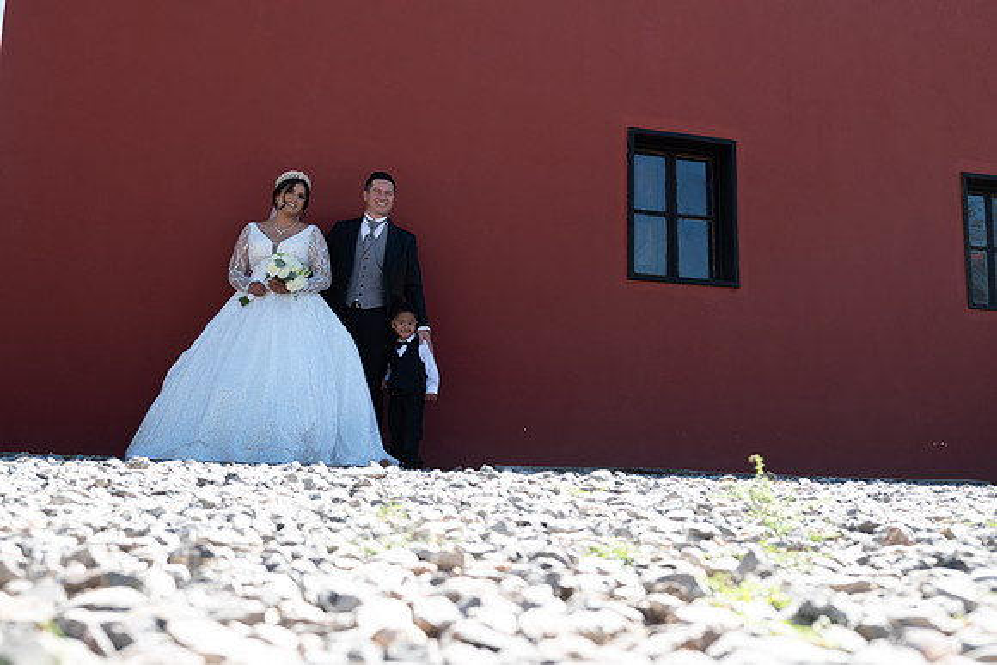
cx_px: 498
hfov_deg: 54.4
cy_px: 332
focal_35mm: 35
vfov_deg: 37.9
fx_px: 969
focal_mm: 35
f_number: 5
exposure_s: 1/200
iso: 125
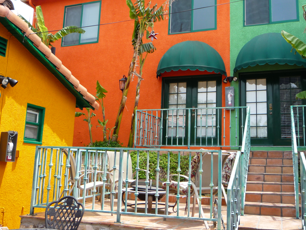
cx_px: 181
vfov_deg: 36.8
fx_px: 345
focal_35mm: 39
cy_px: 105
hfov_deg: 47.6
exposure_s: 1/250
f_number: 4
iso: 100
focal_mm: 5.2
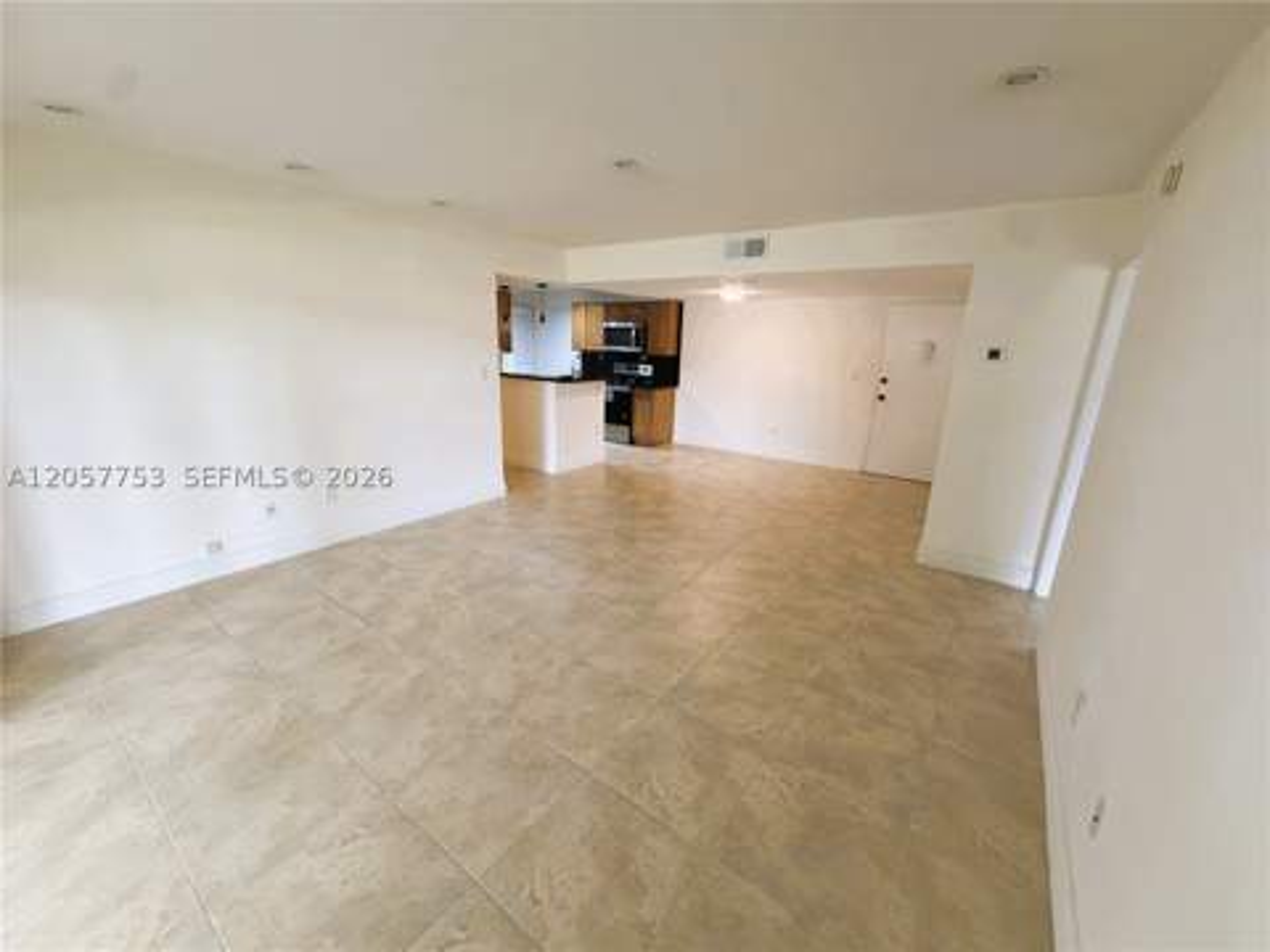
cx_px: 635
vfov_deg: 85.7
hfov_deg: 102.1
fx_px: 514
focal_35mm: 14
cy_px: 476
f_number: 2.2
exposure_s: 1/120
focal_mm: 2.22
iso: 200
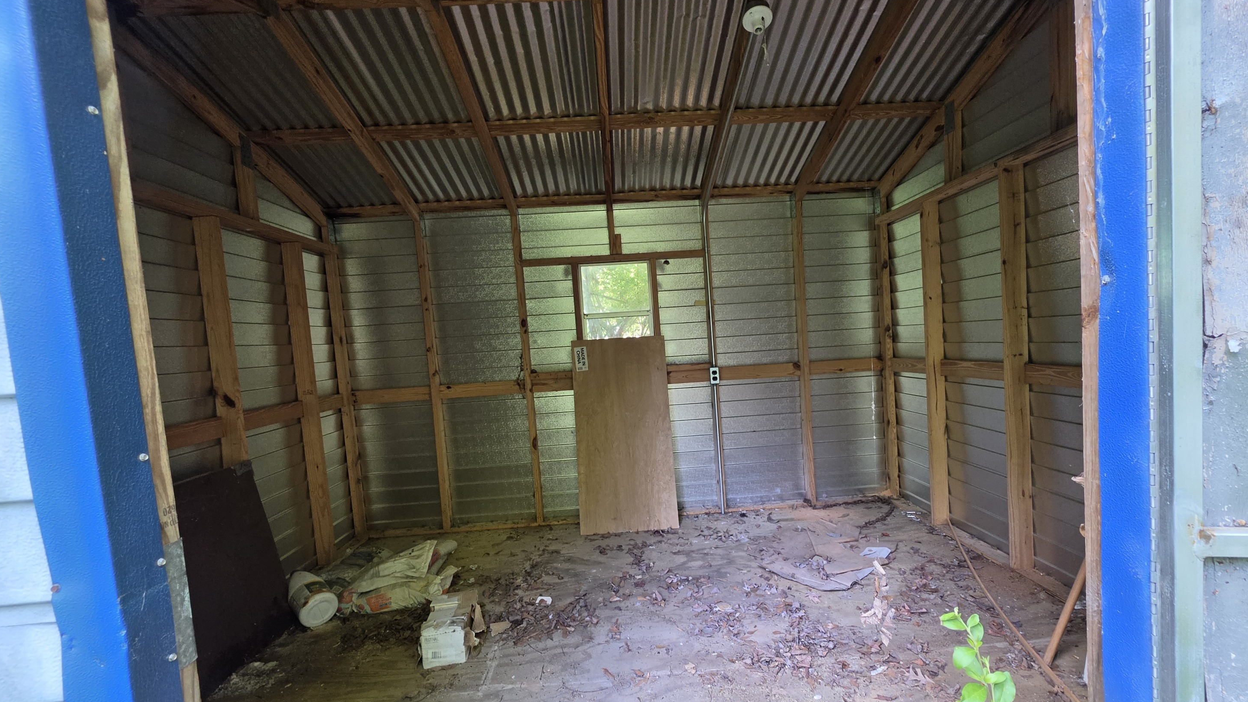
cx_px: 642
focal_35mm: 15
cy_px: 375
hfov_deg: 103.0
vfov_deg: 70.5
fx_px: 496
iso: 200
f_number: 1.9
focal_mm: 2.2
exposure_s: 1/60
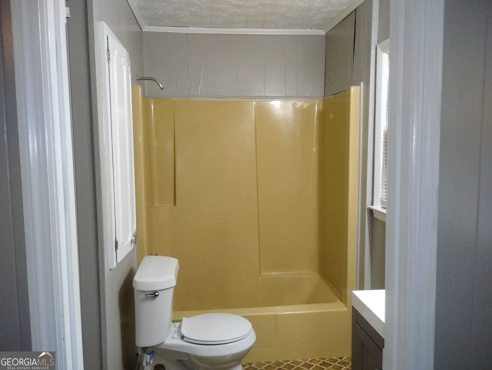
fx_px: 399
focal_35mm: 28
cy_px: 185
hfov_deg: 63.4
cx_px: 246
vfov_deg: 49.9
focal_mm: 4.26
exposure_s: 1/60
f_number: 1.8
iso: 1159
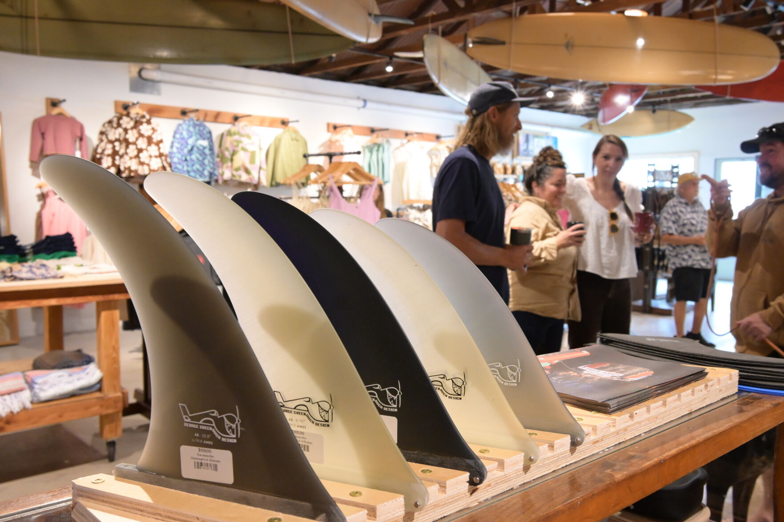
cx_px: 392
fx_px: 702
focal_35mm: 32
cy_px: 261
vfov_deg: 40.8
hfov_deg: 58.3
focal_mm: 21.5
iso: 3200
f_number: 6.3
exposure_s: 1/30
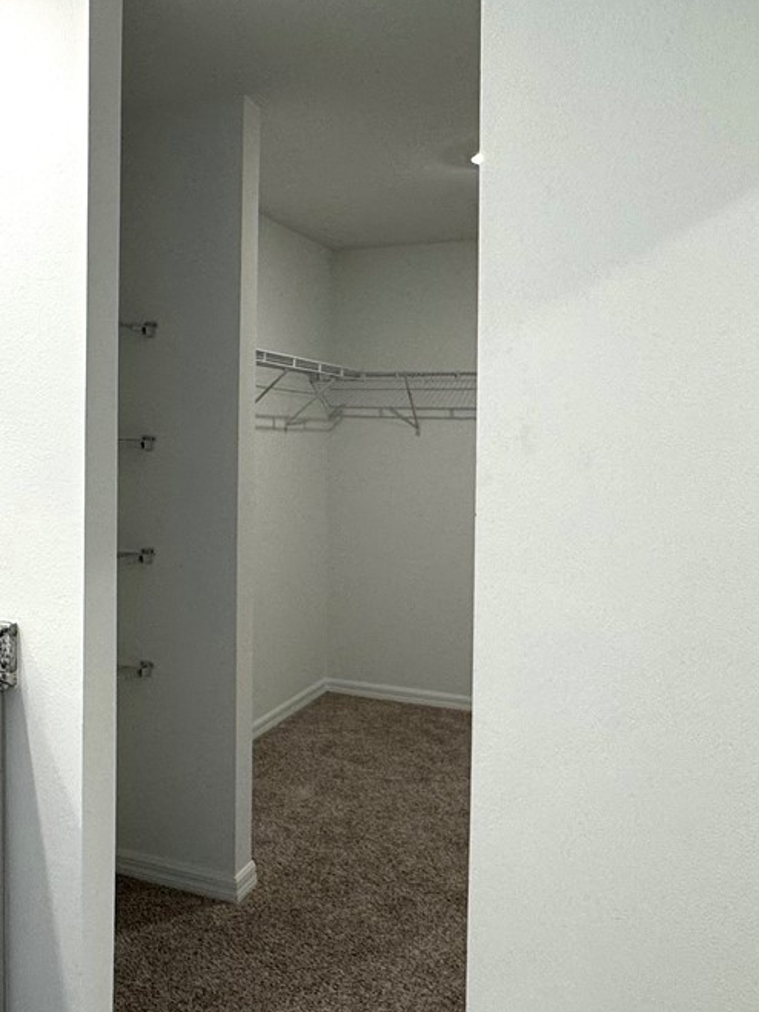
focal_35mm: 34
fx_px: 994
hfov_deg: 40.8
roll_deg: -1.0
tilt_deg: -1.7
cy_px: 461
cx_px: 209
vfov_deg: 53.9
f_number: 2.2
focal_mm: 2.22
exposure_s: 1/120
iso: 125
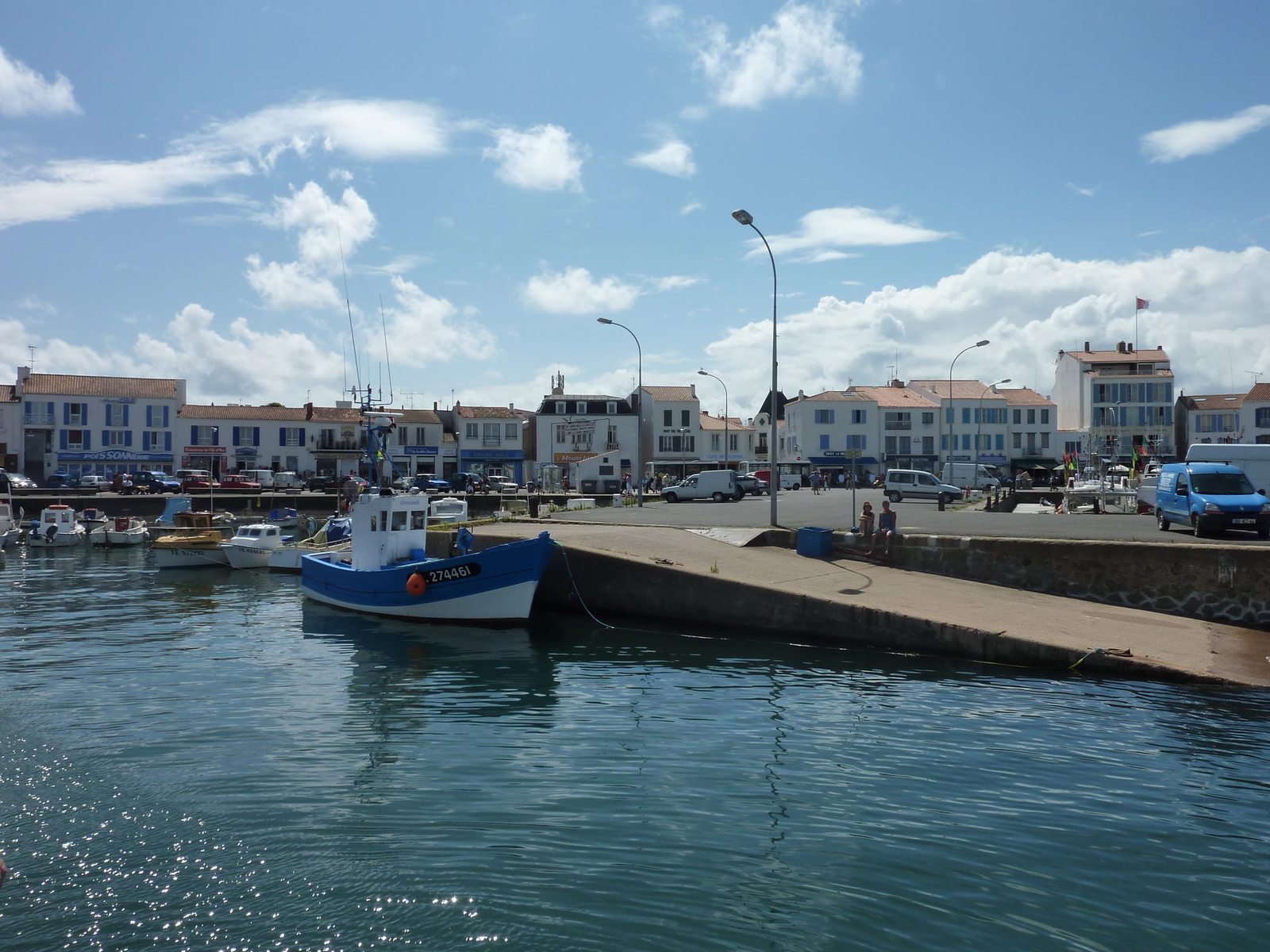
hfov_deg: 69.4
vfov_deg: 54.9
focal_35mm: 25
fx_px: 917
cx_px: 635
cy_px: 476
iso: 125
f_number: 5.6
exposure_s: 1/800
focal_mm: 4.1
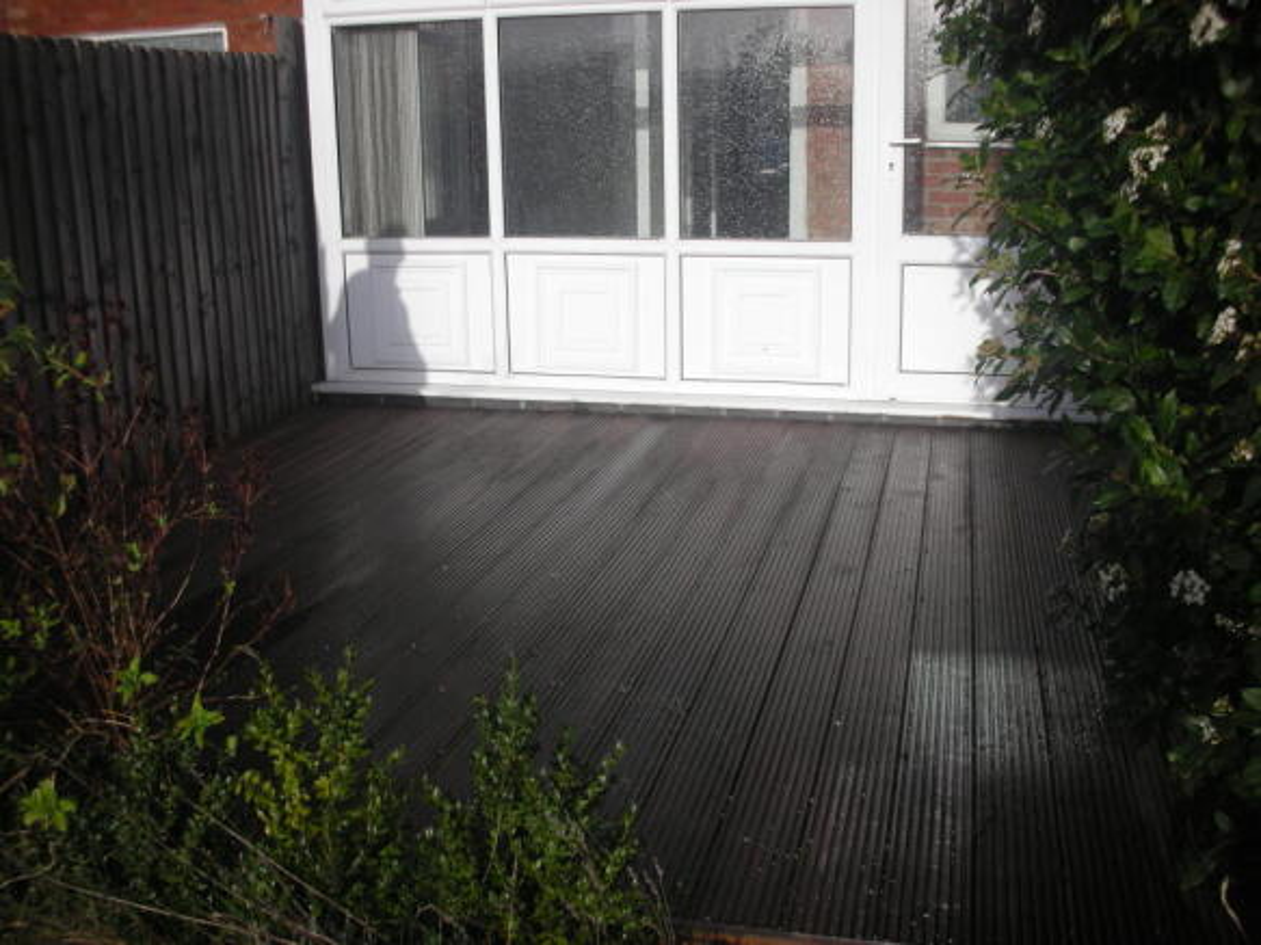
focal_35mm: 35
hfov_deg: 52.6
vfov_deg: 40.7
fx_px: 1275
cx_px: 630
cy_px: 472
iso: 50
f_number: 8.5
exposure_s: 1/100
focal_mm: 5.8
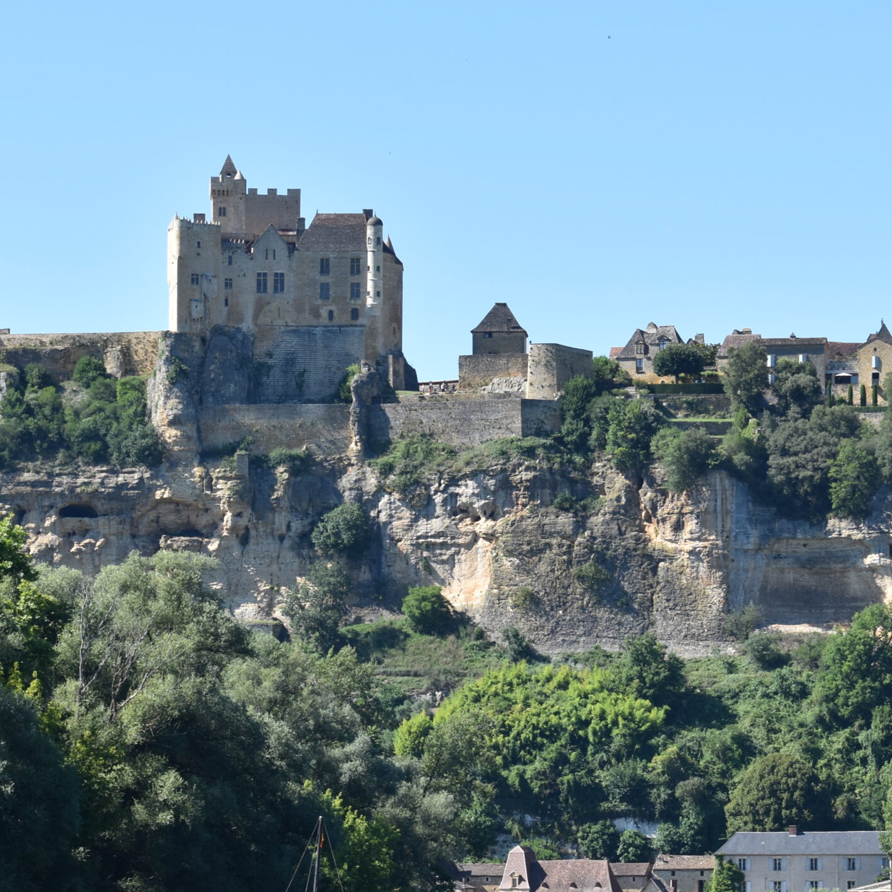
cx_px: 444
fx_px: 5066
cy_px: 498
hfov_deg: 10.1
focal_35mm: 174
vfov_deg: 10.1
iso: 200
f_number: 9
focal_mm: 75
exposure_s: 1/320
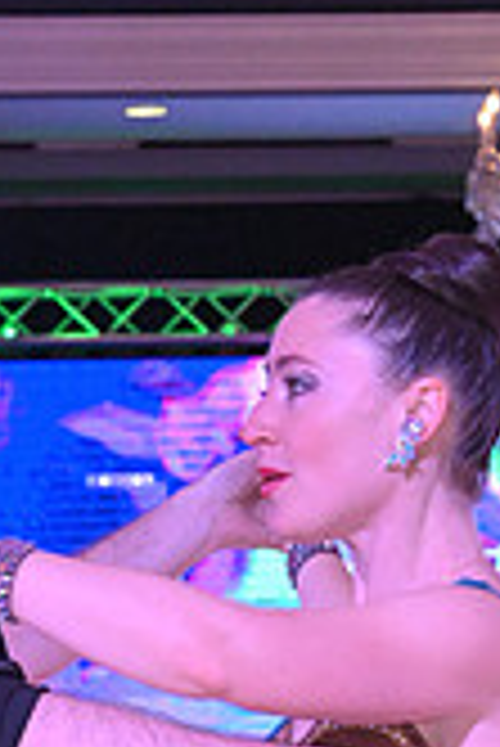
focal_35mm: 216
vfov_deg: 9.3
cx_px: 124
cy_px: 1058
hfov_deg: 6.4
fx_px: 4490
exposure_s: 1/250
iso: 5000
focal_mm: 62
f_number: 8
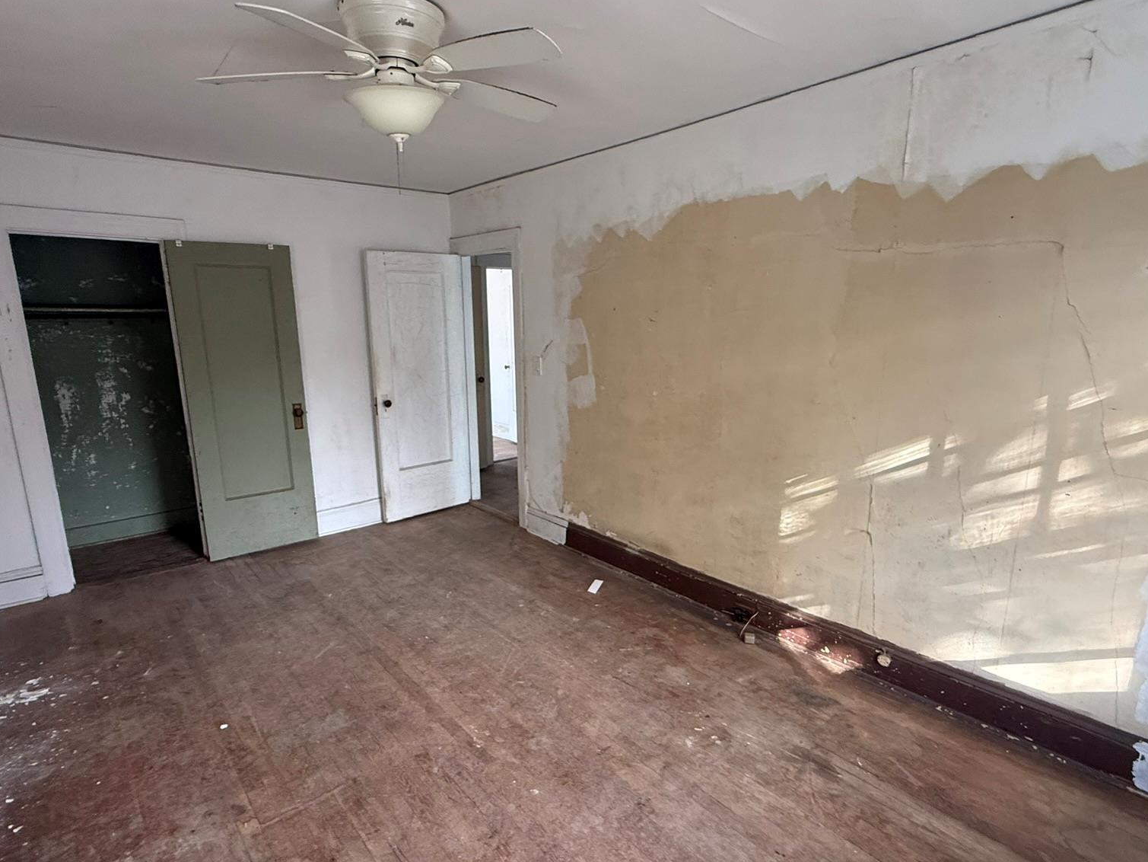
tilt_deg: -12.3
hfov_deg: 84.6
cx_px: 560
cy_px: 449
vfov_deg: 68.7
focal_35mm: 19
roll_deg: +2.2
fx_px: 630
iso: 320
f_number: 2.2
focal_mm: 2.22
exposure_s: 1/95
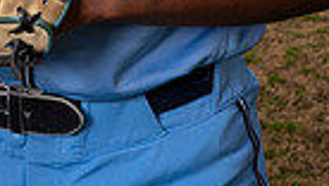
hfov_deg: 13.3
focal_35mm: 160
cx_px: 50
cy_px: -300
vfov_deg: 7.1
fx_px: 1397
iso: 250
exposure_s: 1/250
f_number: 11
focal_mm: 47
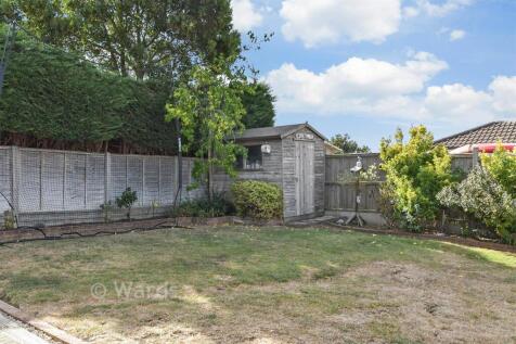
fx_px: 430
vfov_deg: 43.6
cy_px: 172
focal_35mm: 30
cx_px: 258
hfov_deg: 61.9
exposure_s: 1/1600
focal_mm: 20
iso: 2500
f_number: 9
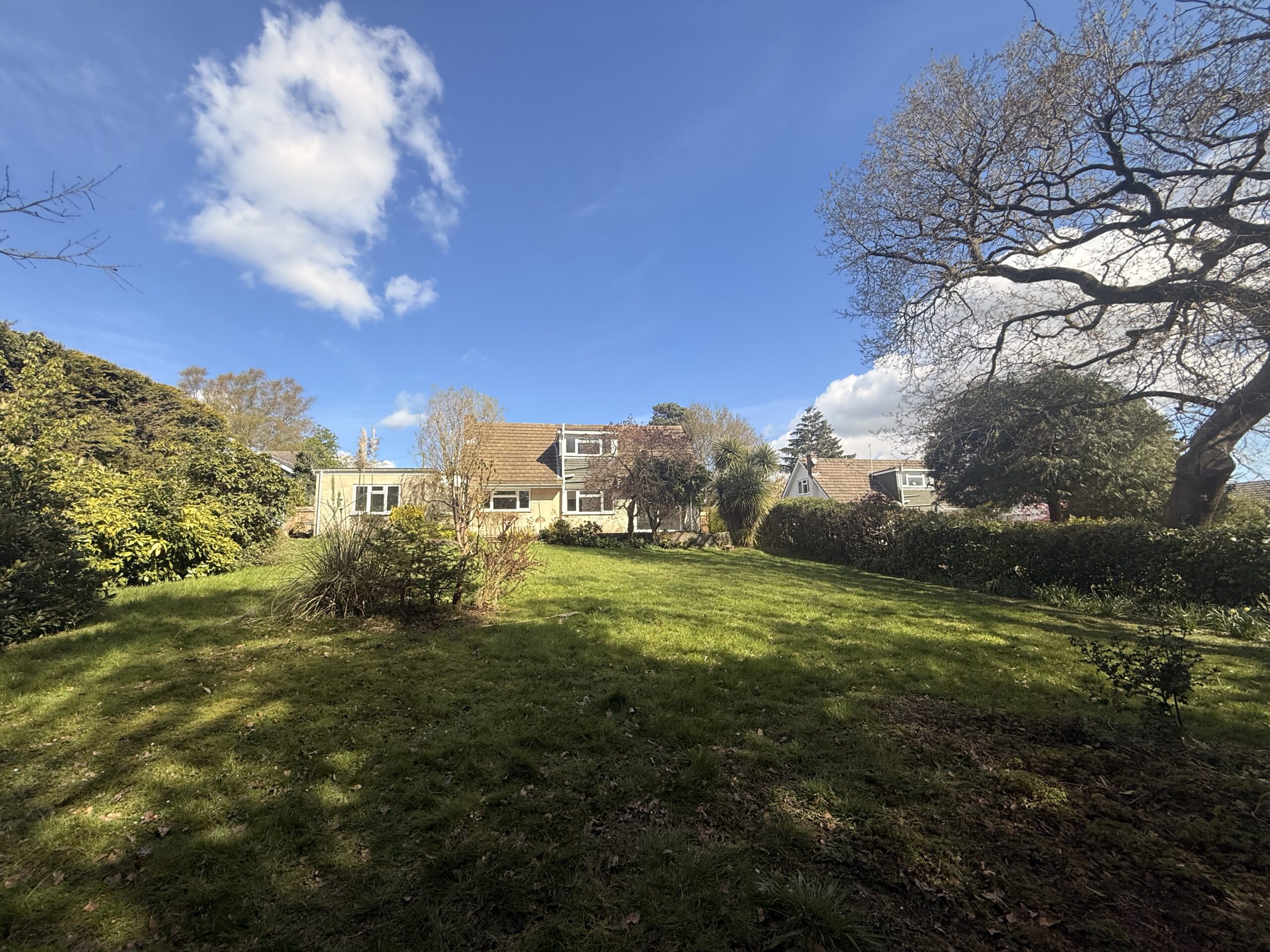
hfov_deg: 102.1
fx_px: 514
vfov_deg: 85.7
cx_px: 635
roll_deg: +1.2
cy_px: 476
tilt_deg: +9.3
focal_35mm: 14
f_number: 2.2
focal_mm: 2.22
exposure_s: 1/1399
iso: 50
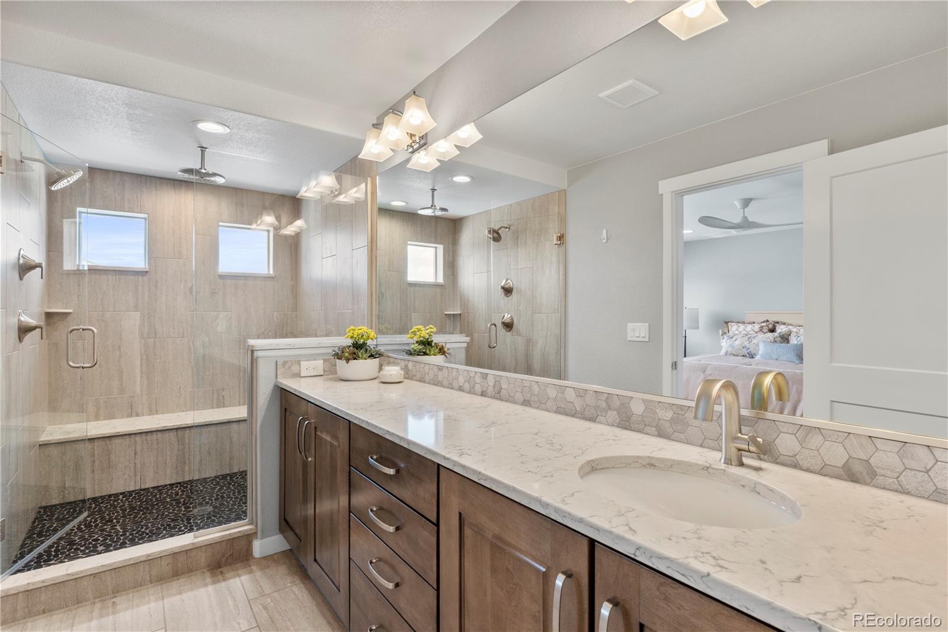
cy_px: 316
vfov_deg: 68.7
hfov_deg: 91.5
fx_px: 462
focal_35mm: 18
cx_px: 474
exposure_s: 1/20
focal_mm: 11.7
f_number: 8
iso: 250
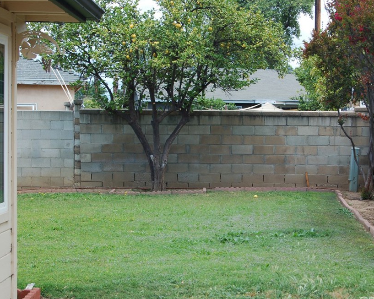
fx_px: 741
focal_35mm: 67
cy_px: 152
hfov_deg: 28.2
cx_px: 229
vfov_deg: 22.8
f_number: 7.1
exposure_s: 1/160
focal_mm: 38
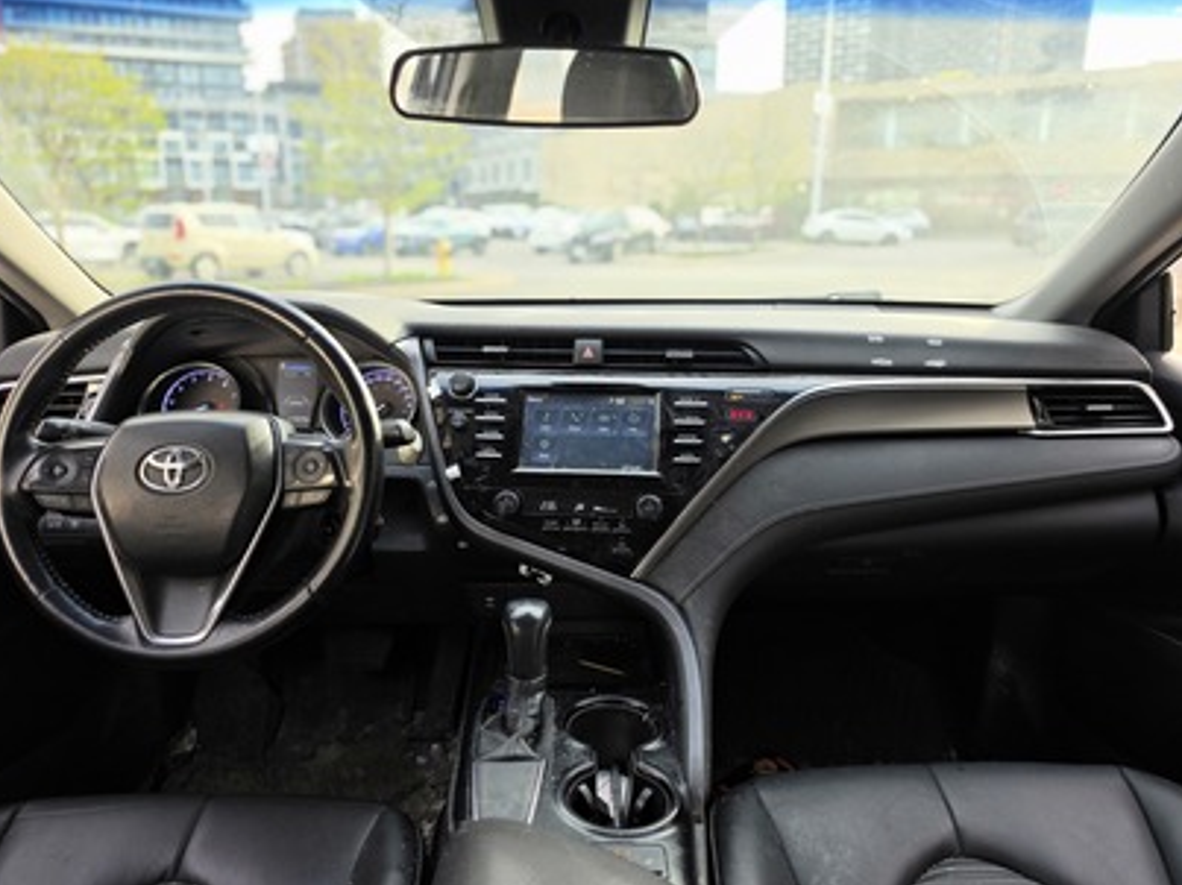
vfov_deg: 56.8
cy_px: 432
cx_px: 572
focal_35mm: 24
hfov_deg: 71.6
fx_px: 819
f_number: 1.4
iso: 32
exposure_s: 1/180
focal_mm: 6.5
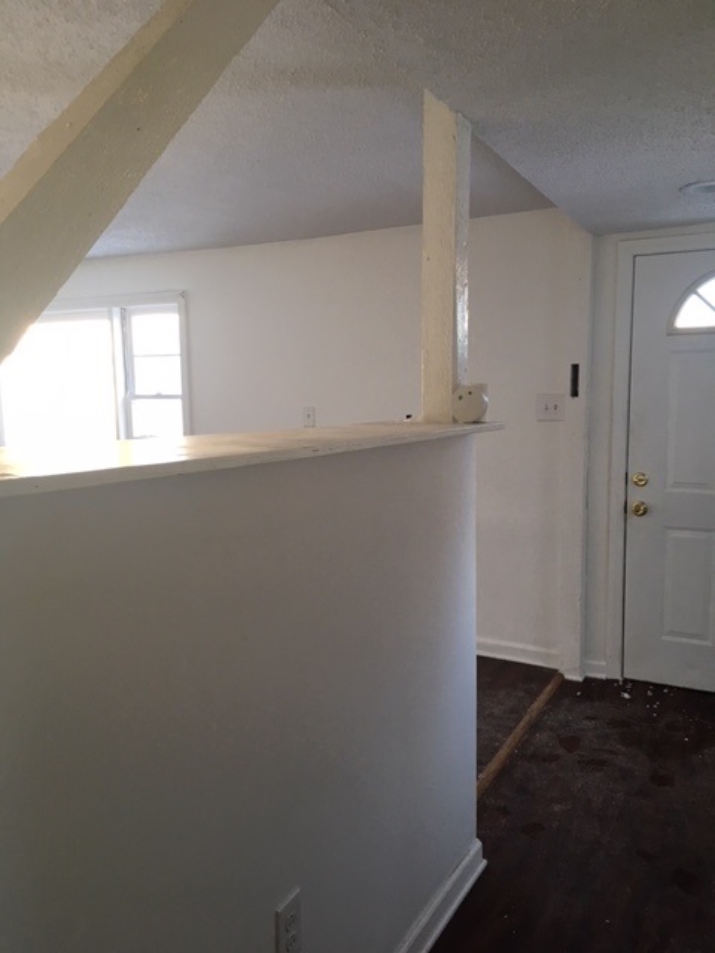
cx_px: 358
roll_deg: +0.6
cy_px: 476
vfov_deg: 61.7
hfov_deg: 48.2
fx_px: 799
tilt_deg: -7.8
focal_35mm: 29
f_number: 2.2
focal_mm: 4.15
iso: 40
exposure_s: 1/30
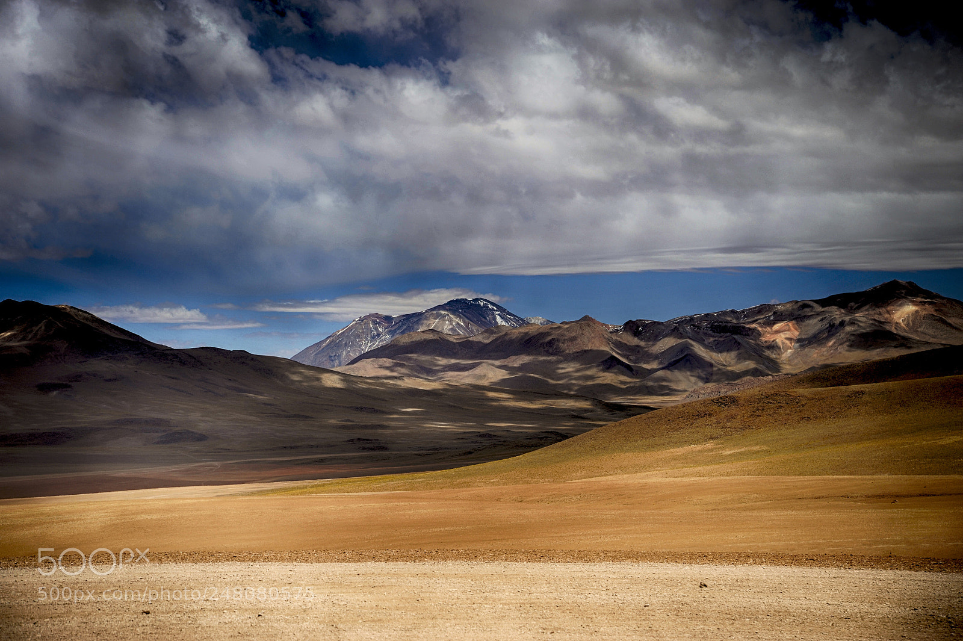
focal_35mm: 85
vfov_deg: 16.1
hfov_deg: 23.9
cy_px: 320
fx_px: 2272
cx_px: 482
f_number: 6.3
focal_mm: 85
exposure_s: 1/640
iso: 250
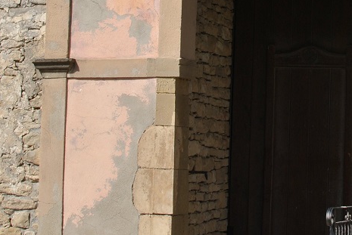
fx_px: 1413
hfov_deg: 14.1
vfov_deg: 9.5
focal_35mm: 144
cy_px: 29
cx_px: 299
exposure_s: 1/250
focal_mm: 35
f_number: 8
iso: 100
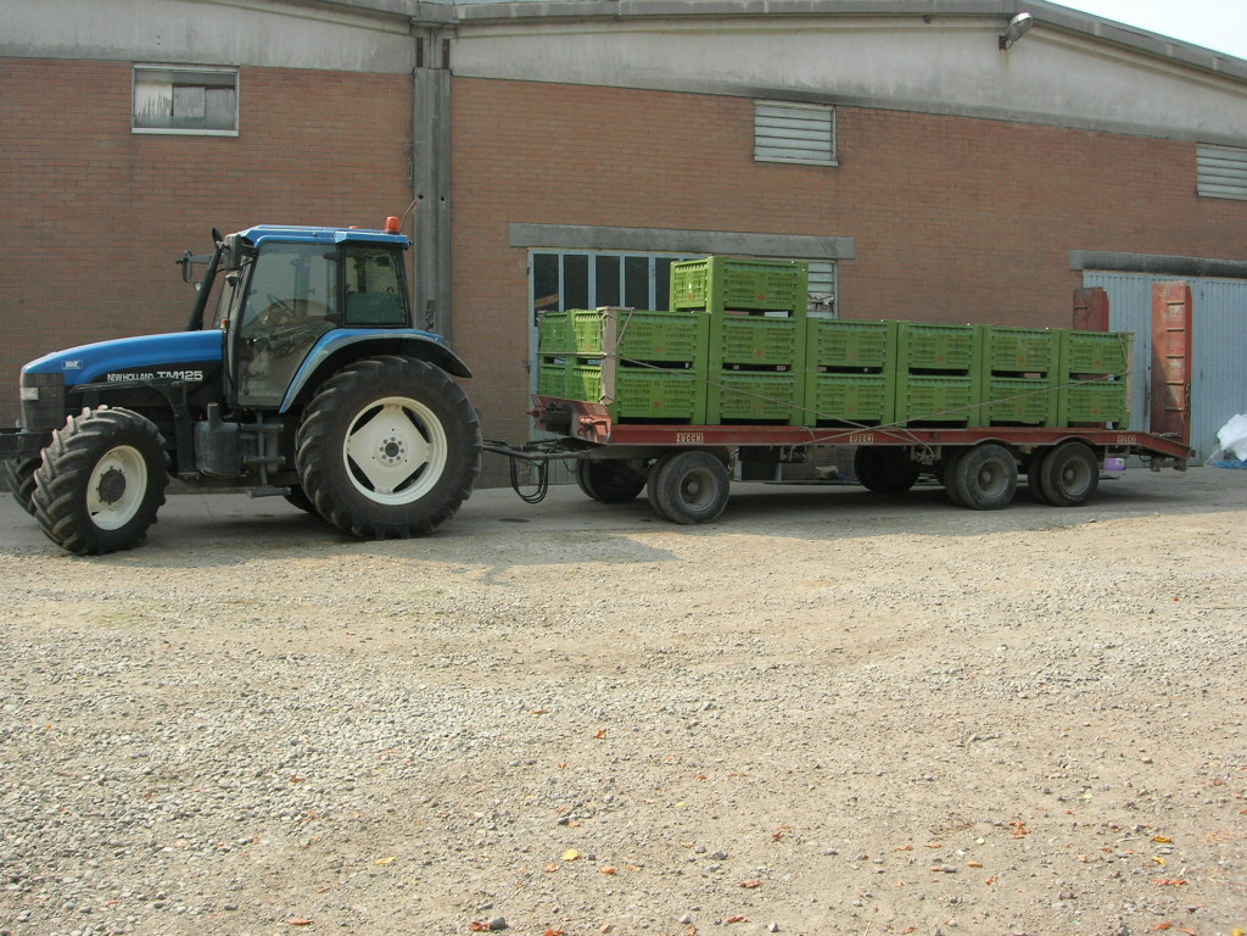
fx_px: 1369
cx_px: 624
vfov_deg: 37.7
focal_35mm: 38
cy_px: 468
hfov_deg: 49.0
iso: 64
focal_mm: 7.8
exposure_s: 1/273
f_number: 4.8
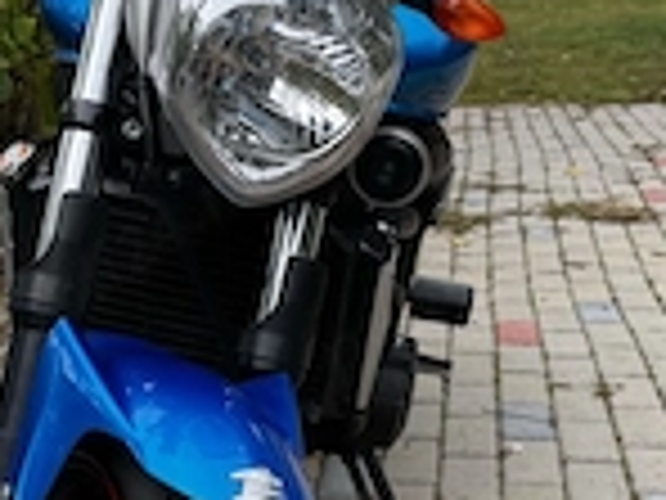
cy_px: 320
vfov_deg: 22.5
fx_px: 1251
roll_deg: +4.1
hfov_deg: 29.6
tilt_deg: -17.1
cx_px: 207
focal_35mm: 65
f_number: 1.78
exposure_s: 1/822
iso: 80
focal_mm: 6.76
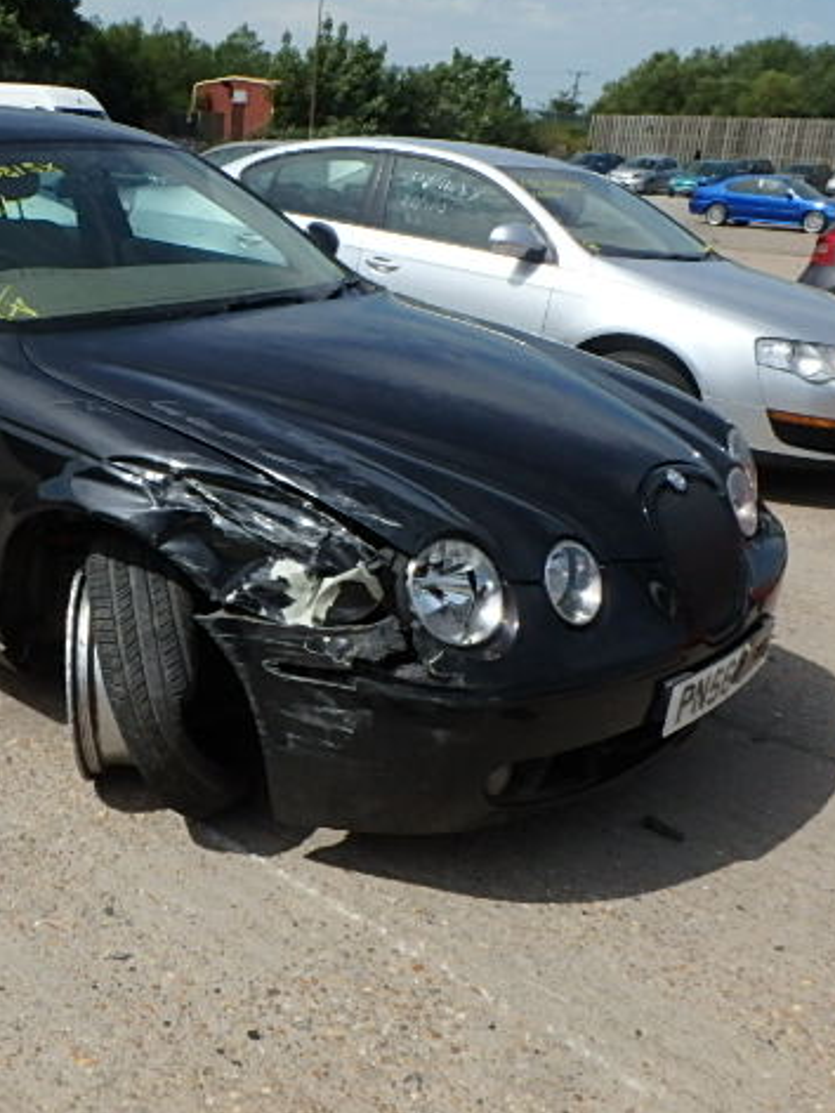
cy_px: 549
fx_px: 1222
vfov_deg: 49.0
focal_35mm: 38
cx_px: 149
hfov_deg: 36.3
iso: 400
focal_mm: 5
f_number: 7.3
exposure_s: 1/1600
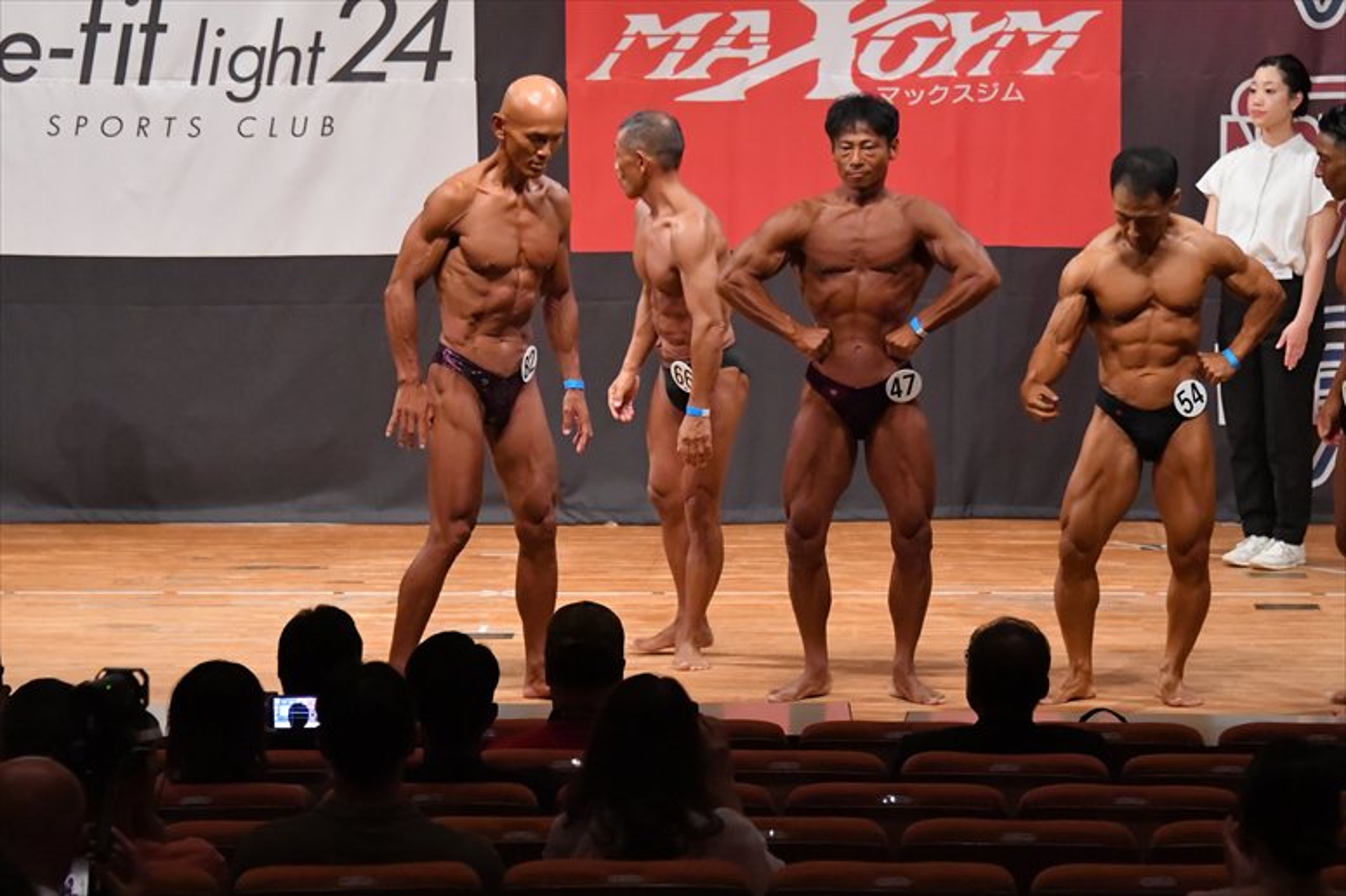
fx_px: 7549
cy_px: 448
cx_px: 673
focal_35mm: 202
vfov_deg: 6.8
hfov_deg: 10.2
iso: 9000
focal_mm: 135
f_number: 5.6
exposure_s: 1/400
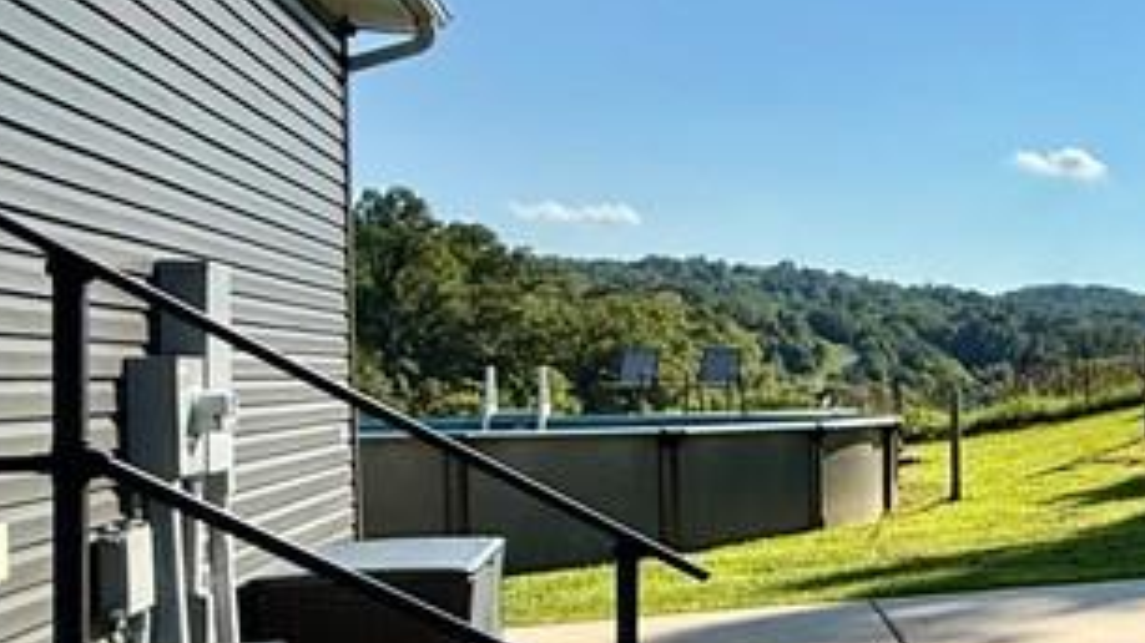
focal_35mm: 51
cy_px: 404
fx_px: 1548
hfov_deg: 27.4
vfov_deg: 23.4
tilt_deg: -0.9
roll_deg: +0.0
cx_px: 1736
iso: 50
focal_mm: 2.22
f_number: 2.2
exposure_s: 1/2410
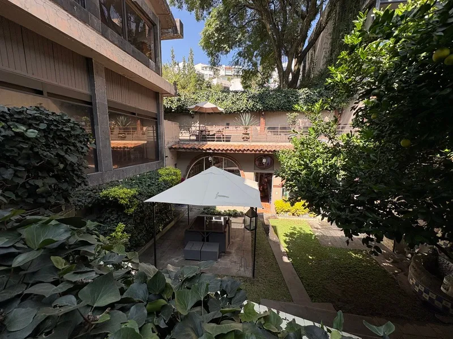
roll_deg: -0.9
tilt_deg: -7.8
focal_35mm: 14
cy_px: 170
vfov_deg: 85.7
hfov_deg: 102.1
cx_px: 226
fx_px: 183
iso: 50
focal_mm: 2.22
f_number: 2.2
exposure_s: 1/476
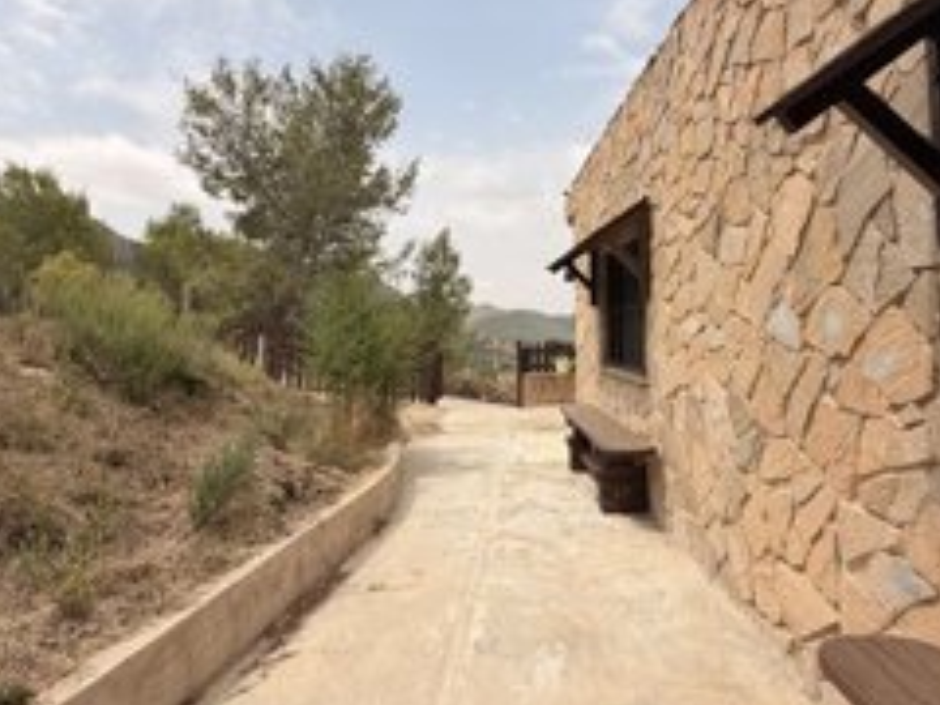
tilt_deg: +2.0
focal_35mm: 21
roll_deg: +0.7
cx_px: 490
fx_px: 570
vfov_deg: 63.2
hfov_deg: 79.0
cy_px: 306
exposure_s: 1/1125
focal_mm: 2.22
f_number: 2.2
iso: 20
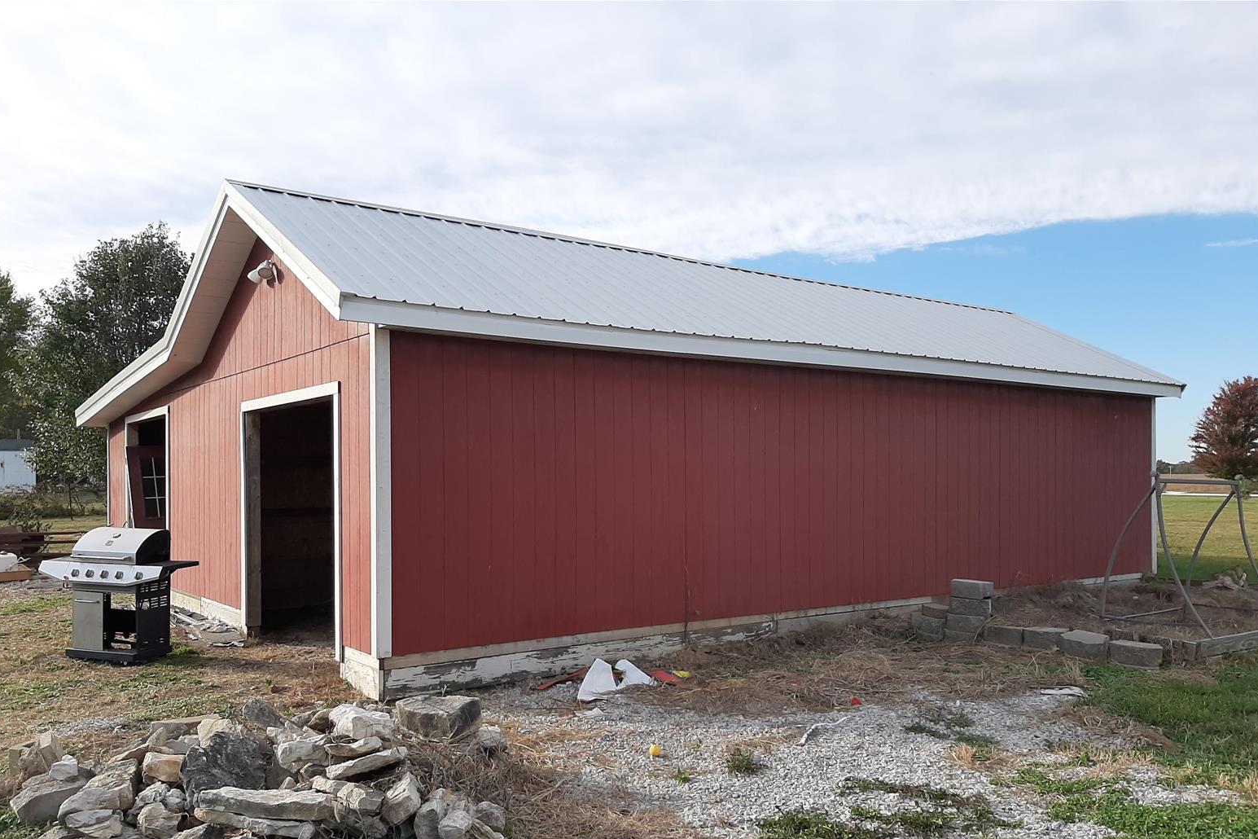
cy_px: 488
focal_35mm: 28
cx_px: 617
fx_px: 978
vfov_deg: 46.2
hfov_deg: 65.5
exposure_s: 1/1511
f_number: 1.7
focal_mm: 3.93
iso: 40
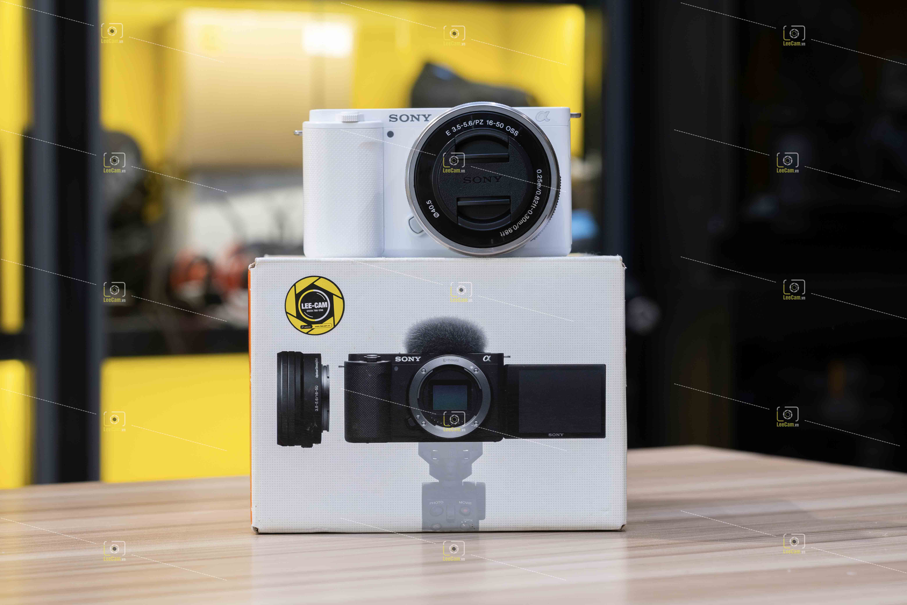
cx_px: 454
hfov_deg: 22.6
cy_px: 302
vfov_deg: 15.2
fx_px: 2267
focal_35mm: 90
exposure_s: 1/125
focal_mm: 60
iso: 1600
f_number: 5
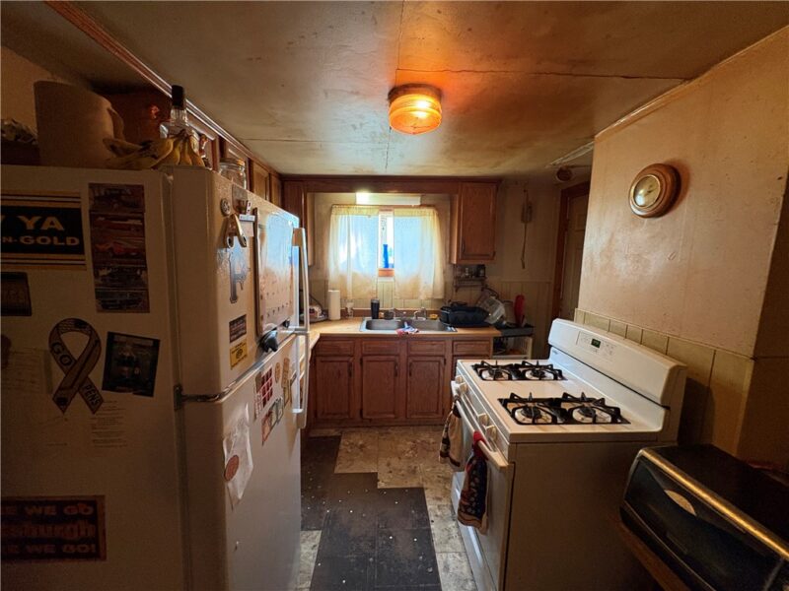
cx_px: 394
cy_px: 296
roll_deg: -0.4
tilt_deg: -7.9
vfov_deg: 85.7
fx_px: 319
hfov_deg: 102.1
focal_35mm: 14
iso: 400
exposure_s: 1/60
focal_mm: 2.22
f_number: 2.2
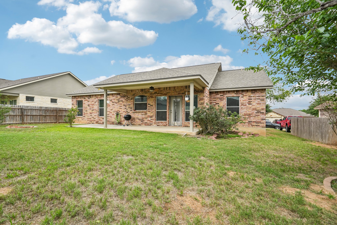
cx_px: 168
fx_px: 150
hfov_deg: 96.7
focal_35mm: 16
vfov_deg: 73.7
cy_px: 112
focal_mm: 16
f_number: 8
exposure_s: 1/1600
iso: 800
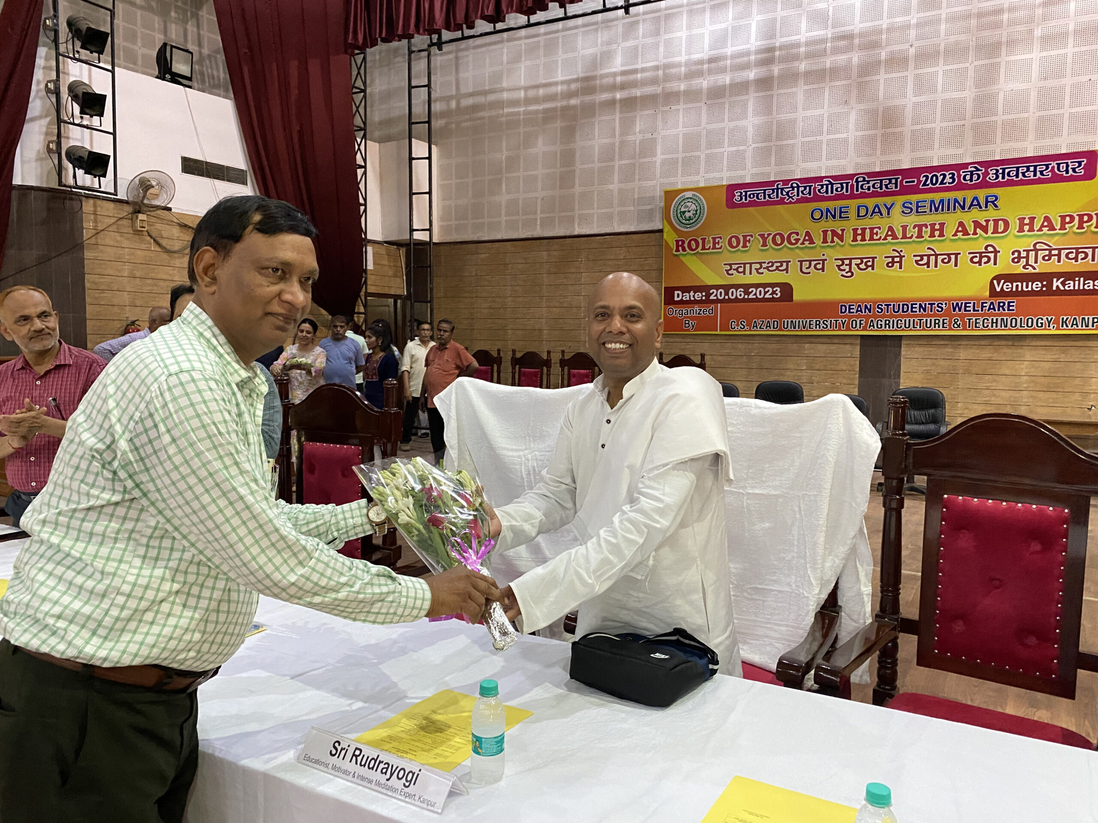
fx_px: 825
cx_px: 549
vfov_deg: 53.1
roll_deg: -0.7
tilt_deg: -5.0
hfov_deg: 67.3
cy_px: 412
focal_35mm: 26
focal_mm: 4.25
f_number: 1.8
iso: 500
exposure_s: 1/50
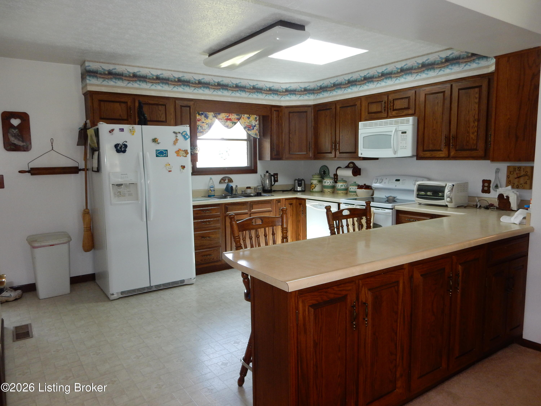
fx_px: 391
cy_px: 203
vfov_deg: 54.9
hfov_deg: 69.4
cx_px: 270
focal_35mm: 25
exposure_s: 1/30
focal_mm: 4.5
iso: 200
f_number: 3.7
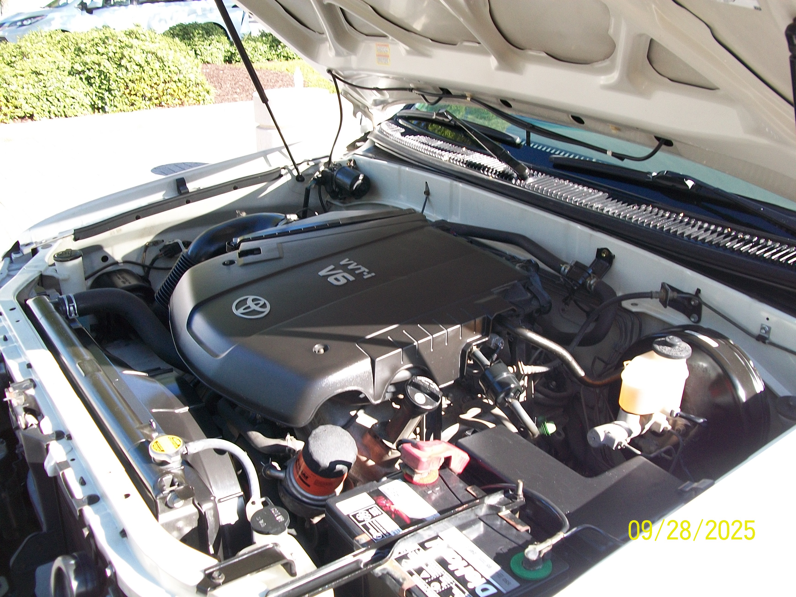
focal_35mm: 32
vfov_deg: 44.2
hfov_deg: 56.8
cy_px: 298
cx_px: 398
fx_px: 736
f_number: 2.9
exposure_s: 1/160
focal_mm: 5.7
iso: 80
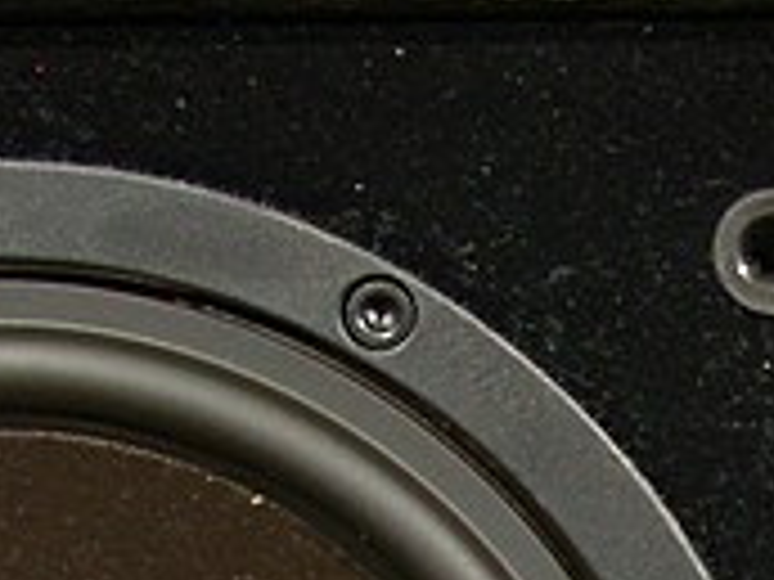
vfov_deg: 6.3
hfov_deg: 8.4
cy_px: 998
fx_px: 5187
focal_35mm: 232
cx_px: 986
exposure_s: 1/40
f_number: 2.5
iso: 50
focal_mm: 10.3
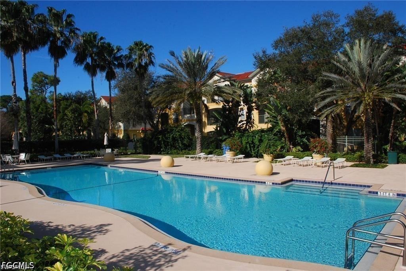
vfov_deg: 48.0
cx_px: 203
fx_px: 305
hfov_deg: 67.4
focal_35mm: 27
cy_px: 136
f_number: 22
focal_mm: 18
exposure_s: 1/200
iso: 400
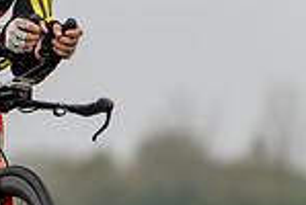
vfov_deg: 1.4
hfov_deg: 2.1
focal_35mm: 958
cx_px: -107
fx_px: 8159
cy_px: 59
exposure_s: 1/1000
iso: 160
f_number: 2.8
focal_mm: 180
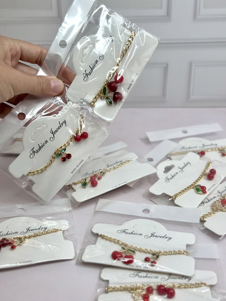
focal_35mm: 48
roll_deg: -1.1
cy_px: 150
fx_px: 418
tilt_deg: -30.1
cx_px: 113
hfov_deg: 30.3
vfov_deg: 39.6
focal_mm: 6.86
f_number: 1.78
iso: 125
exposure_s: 1/456
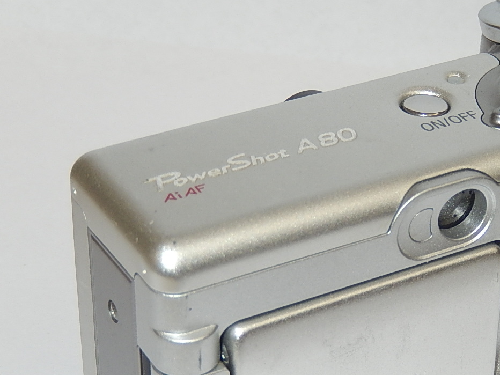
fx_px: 1661
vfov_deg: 12.8
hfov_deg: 17.0
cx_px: 378
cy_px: 295
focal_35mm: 115
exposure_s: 1/30
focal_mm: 12
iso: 125
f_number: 9.6
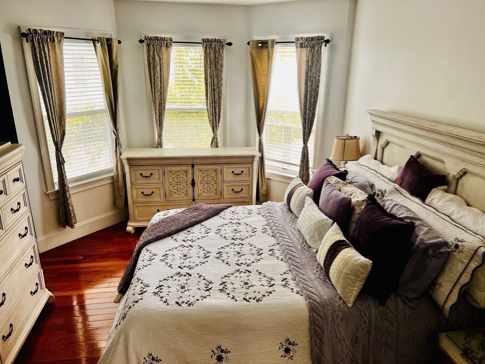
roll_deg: +0.2
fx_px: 364
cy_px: 182
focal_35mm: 26
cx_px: 242
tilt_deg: -19.3
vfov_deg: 53.1
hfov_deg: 67.3
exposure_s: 1/121
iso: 100
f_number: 1.5
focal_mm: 5.7
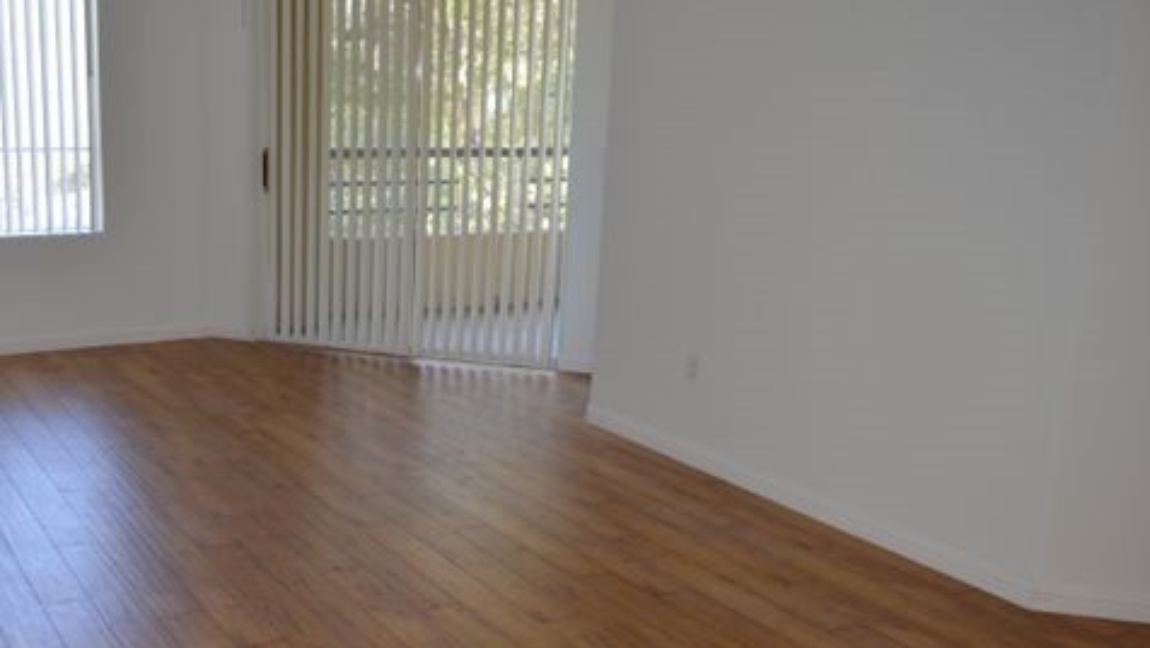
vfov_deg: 31.1
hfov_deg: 51.8
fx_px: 1159
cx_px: 387
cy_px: 392
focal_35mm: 38
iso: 400
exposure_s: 1/100
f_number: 4
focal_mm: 18
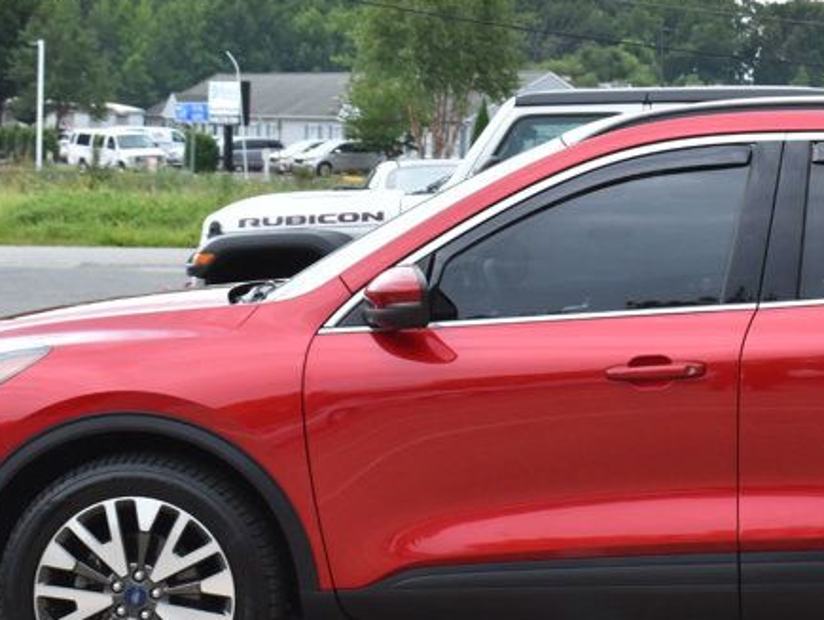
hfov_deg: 18.4
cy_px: 284
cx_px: 716
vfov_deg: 14.1
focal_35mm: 105
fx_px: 2505
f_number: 8
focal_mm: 31
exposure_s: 1/200
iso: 400
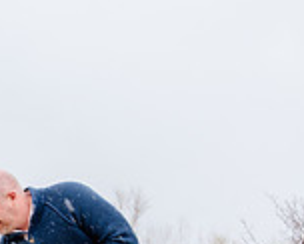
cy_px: 240
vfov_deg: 13.0
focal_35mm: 117
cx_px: -12
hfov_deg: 16.0
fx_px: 1054
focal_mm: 31
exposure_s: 1/250
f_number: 5.6
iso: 250
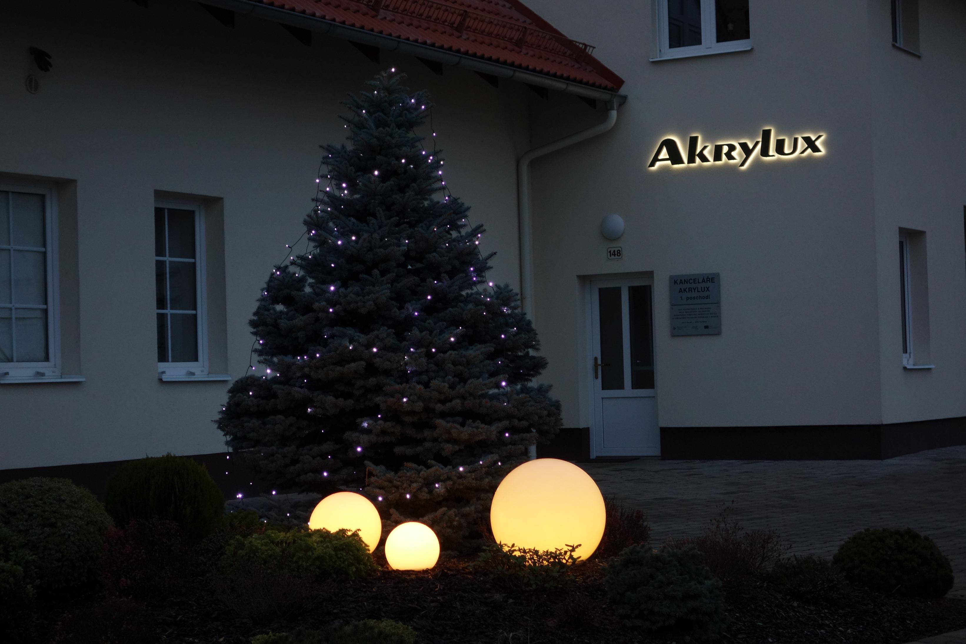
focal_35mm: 74
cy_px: 322
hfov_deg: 27.3
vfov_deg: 18.4
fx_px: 1985
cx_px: 483
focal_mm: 27.54
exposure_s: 1/40
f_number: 4
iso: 400
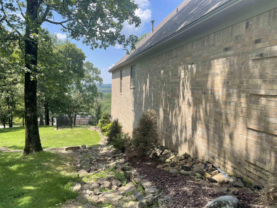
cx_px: 138
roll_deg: -1.6
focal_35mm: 26
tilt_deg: -5.1
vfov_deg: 53.1
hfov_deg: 67.3
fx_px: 208
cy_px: 104
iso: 32
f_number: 1.6
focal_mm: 4.2
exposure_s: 1/1221
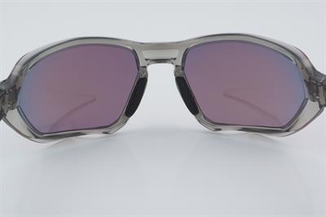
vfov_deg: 20.1
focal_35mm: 68
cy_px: 108
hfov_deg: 29.9
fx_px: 611
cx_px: 163
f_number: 32
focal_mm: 45
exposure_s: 1/4
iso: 100
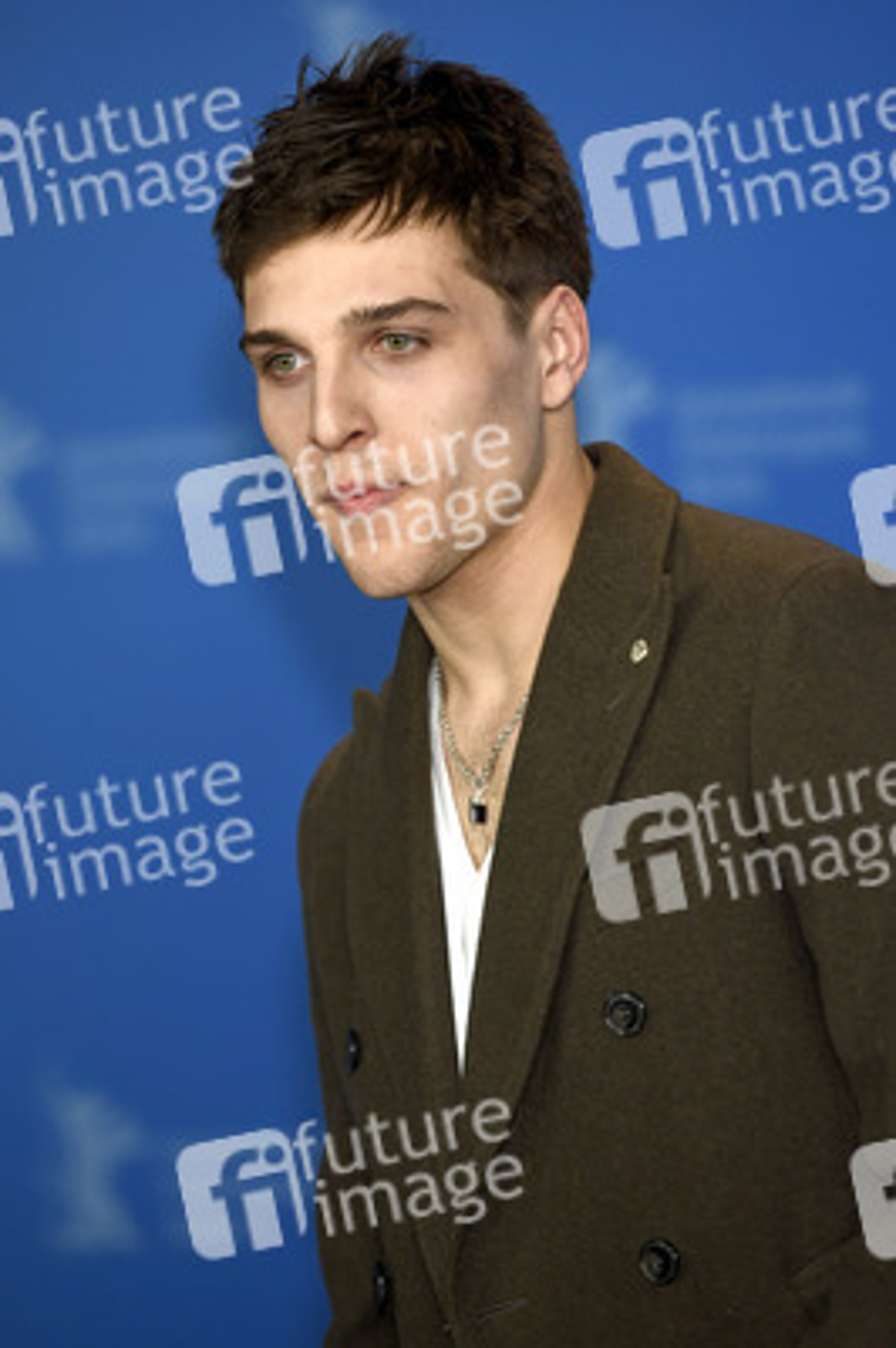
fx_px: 7479
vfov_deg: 10.3
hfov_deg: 6.9
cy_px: 674
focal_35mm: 200
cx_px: 448
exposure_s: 1/400
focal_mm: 200
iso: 1000
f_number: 3.5
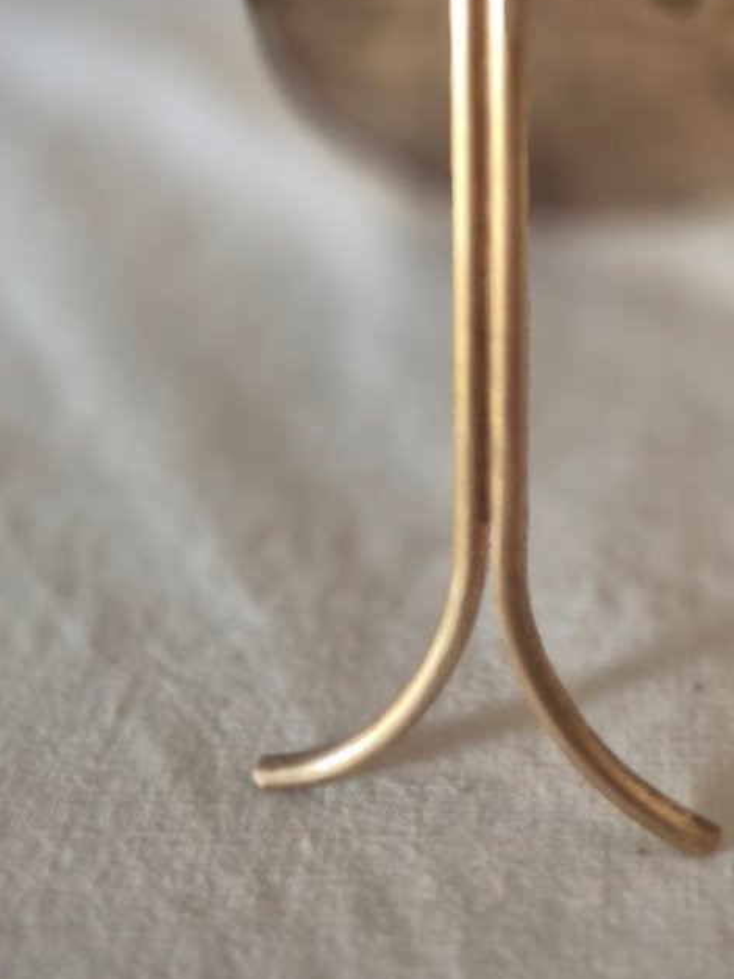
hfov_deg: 32.0
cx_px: 589
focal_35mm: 44
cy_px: 139
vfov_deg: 40.4
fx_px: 1244
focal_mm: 5.4
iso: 640
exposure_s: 1/100
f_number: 1.8
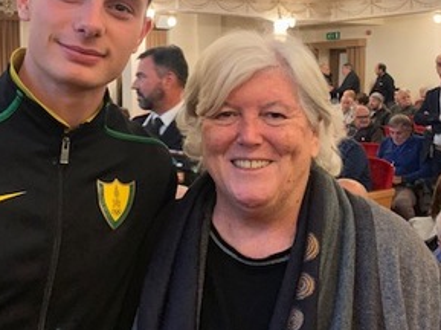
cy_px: 95
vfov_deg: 28.7
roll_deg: +1.0
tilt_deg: -0.9
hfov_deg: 38.1
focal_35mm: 50
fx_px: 636
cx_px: 178
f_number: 1.8
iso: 400
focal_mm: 4.25
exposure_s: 1/25
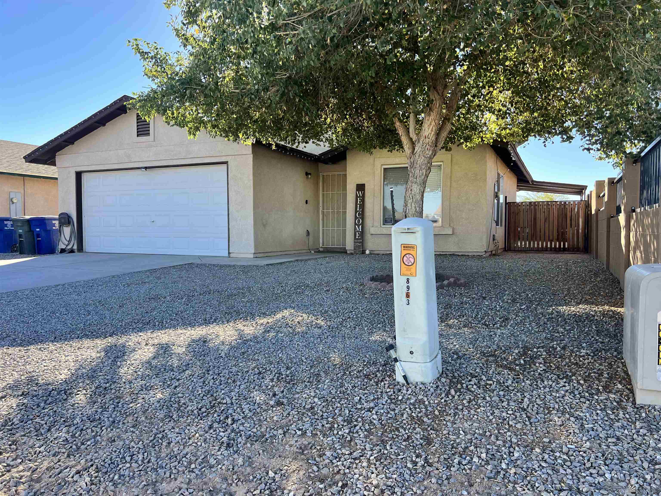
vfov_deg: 53.1
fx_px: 496
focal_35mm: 26
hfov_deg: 67.3
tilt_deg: -2.9
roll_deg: +0.3
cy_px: 248
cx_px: 330
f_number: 1.5
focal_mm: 5.7
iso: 50
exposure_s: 1/820
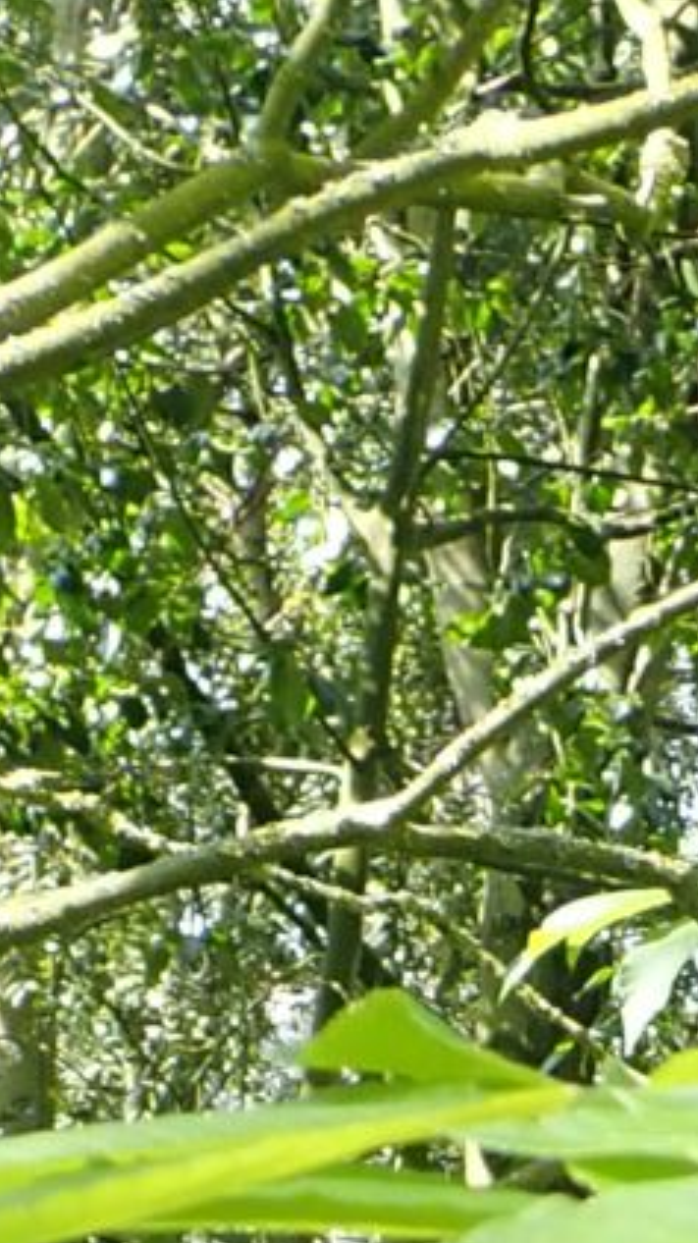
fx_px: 5106
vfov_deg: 12.7
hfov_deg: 7.6
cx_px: 1278
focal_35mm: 155
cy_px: 2209
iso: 100
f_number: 3.2
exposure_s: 1/100
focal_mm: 5.5
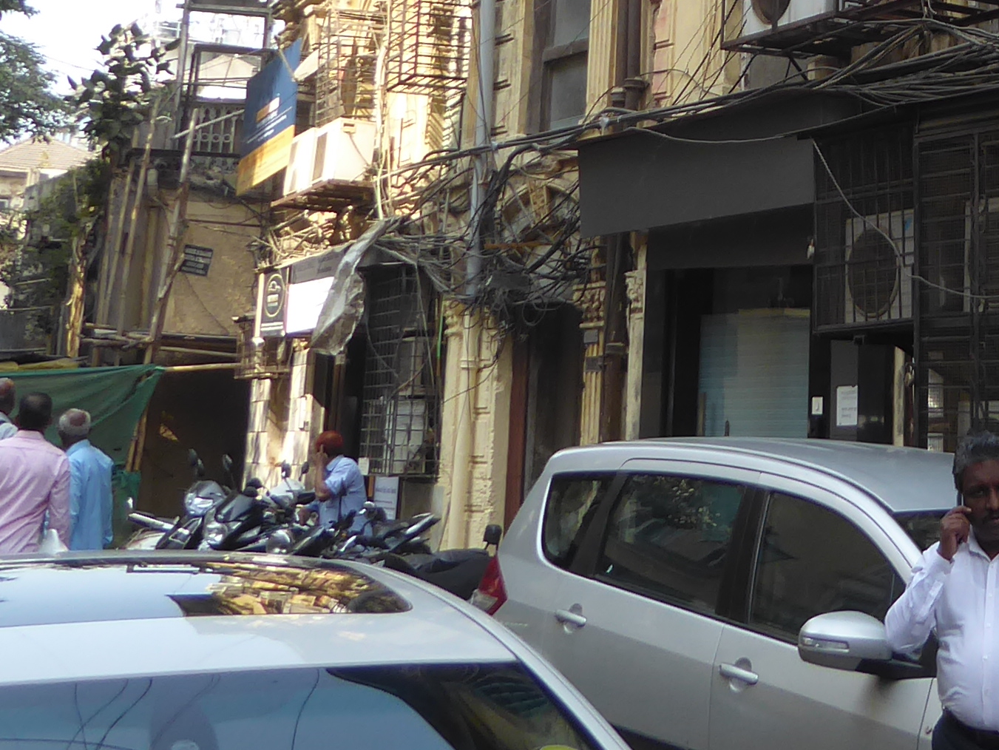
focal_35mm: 74
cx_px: 911
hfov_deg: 25.5
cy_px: -174
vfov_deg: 18.7
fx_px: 2136
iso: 80
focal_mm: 4.3
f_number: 3.3
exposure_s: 1/200
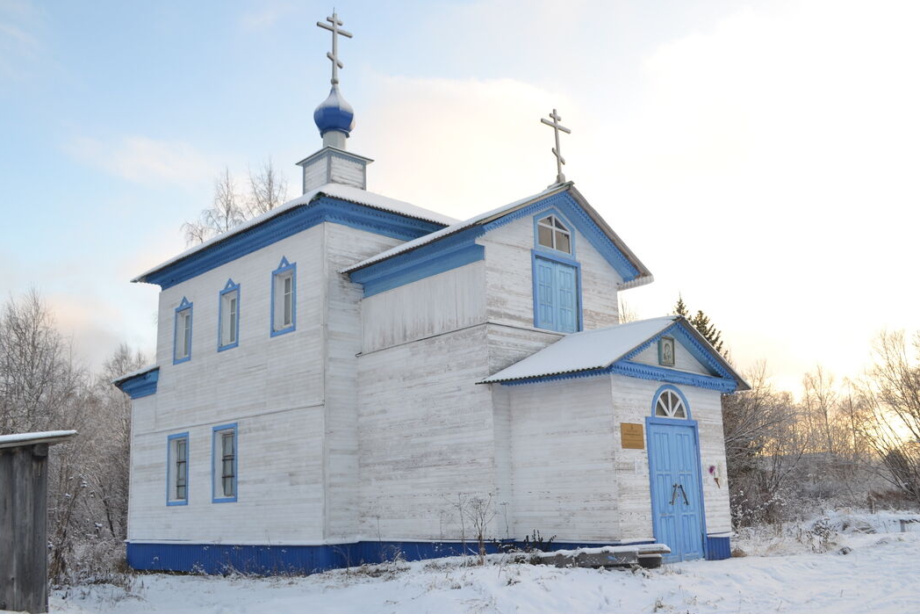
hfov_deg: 55.8
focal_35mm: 34
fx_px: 869
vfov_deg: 38.9
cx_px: 471
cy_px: 309
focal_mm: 22
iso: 100
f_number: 5.6
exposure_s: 1/60
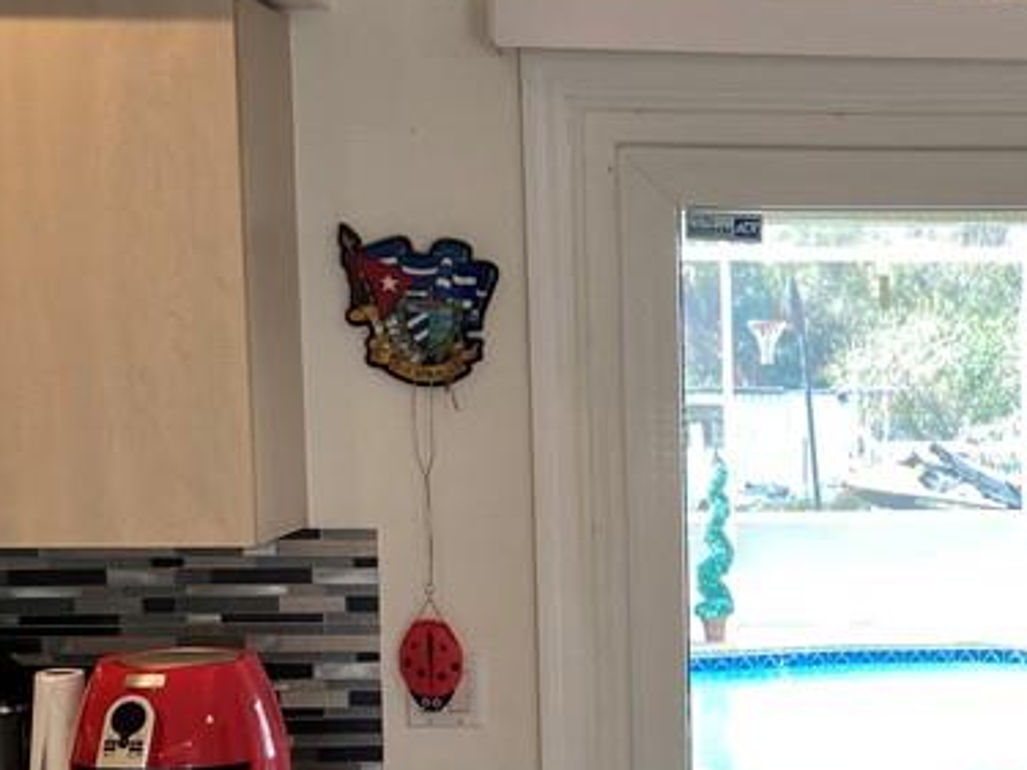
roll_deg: -1.5
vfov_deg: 20.5
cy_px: 628
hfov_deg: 26.6
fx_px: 2106
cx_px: 893
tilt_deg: -5.4
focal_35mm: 71
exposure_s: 1/120
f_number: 1.8
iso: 80
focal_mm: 4.25
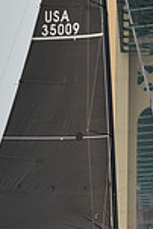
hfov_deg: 3.3
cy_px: 129
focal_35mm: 422
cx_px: 55
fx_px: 2684
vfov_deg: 4.9
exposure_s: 1/1000
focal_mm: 110
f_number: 6.3
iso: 250
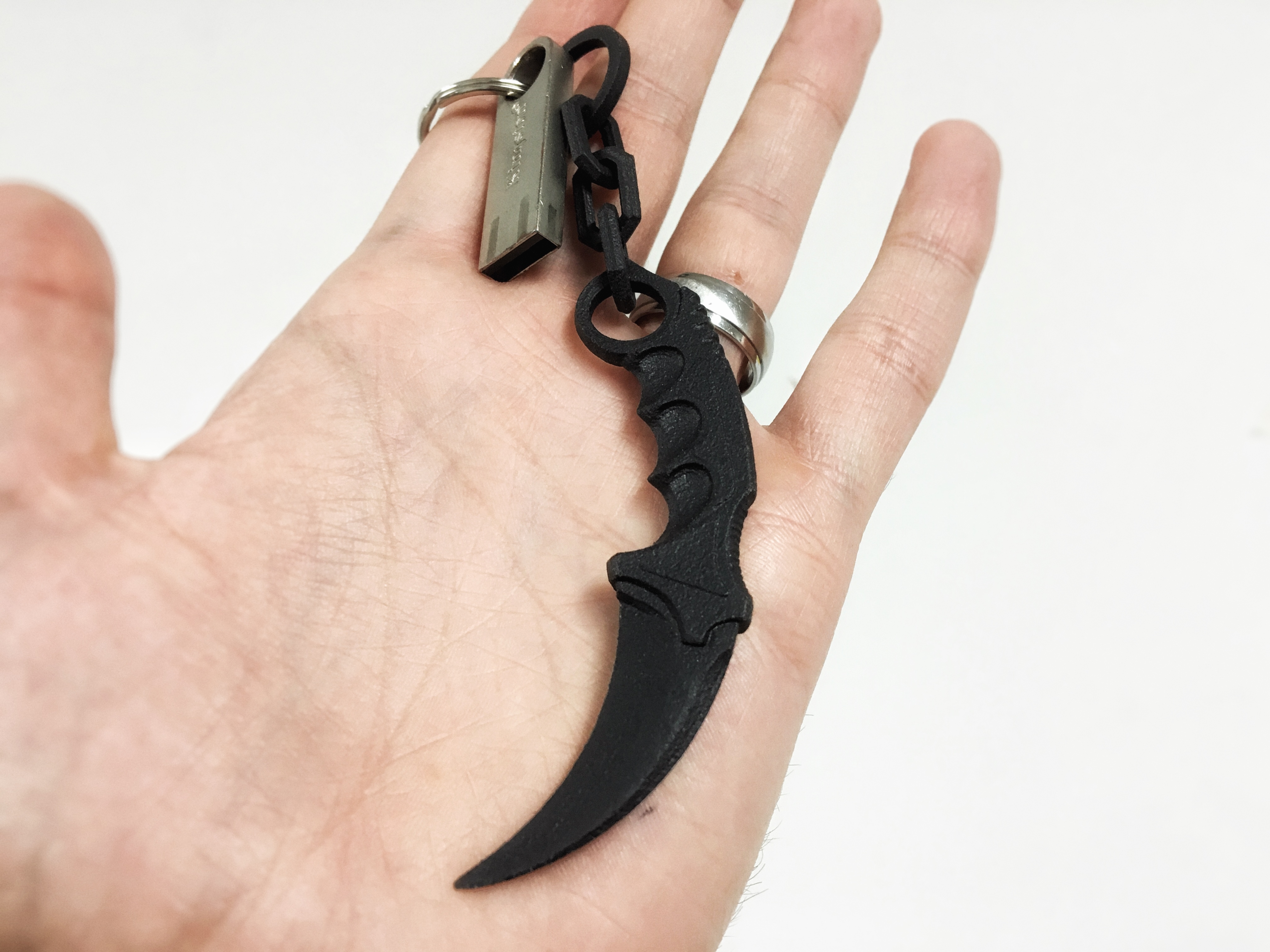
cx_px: 635
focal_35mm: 29
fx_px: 1064
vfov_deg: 48.2
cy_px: 476
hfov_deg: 61.7
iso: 100
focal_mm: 4.15
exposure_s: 1/33
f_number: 2.2
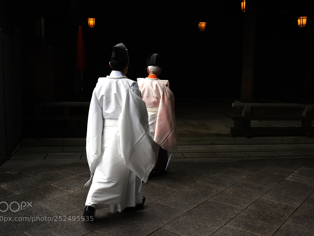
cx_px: 156
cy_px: 116
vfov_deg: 41.8
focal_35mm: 34
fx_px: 308
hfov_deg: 54.0
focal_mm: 31
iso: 1250
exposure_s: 1/200
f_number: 7.1
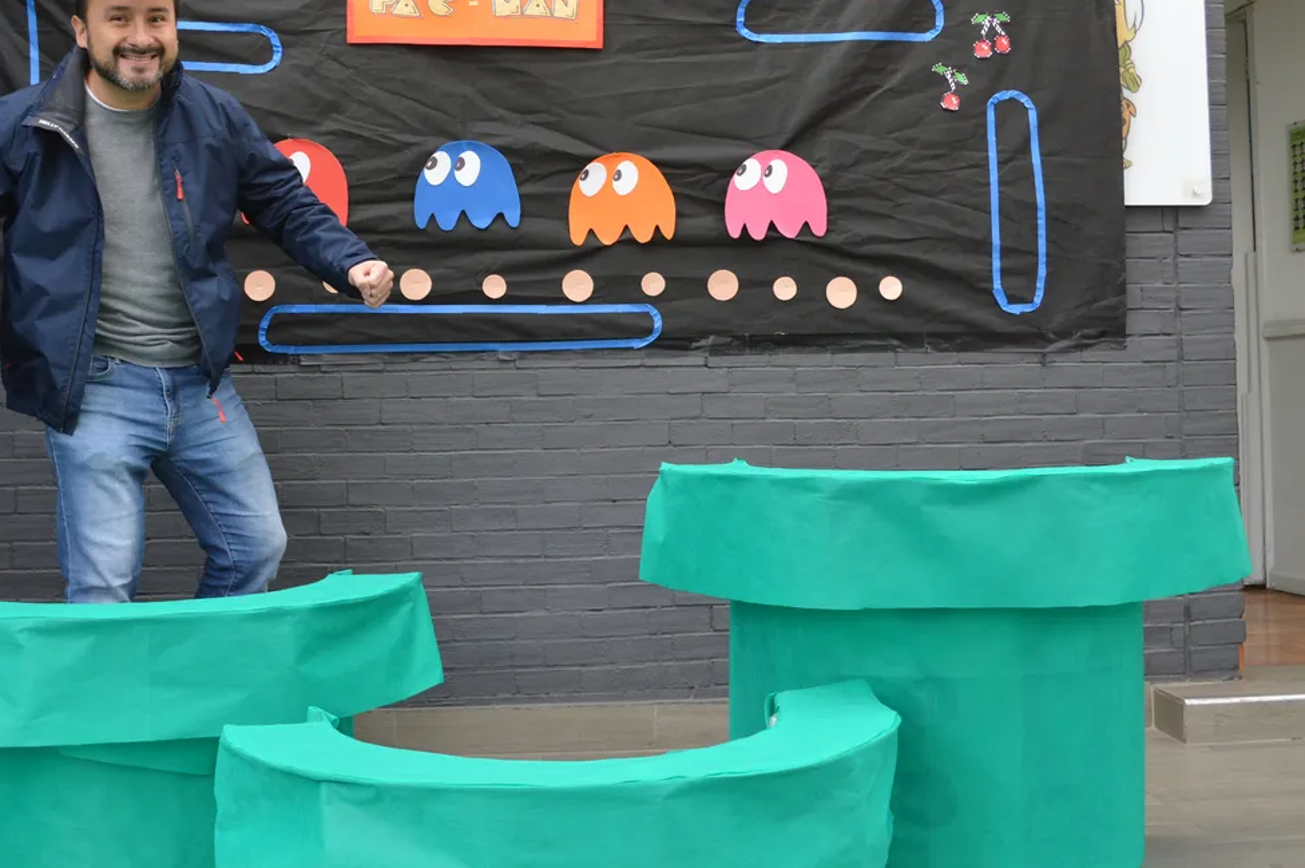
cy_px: 326
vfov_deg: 27.9
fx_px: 1738
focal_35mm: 48
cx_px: 583
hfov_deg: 41.1
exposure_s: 1/80
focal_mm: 22
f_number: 4.5
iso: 400
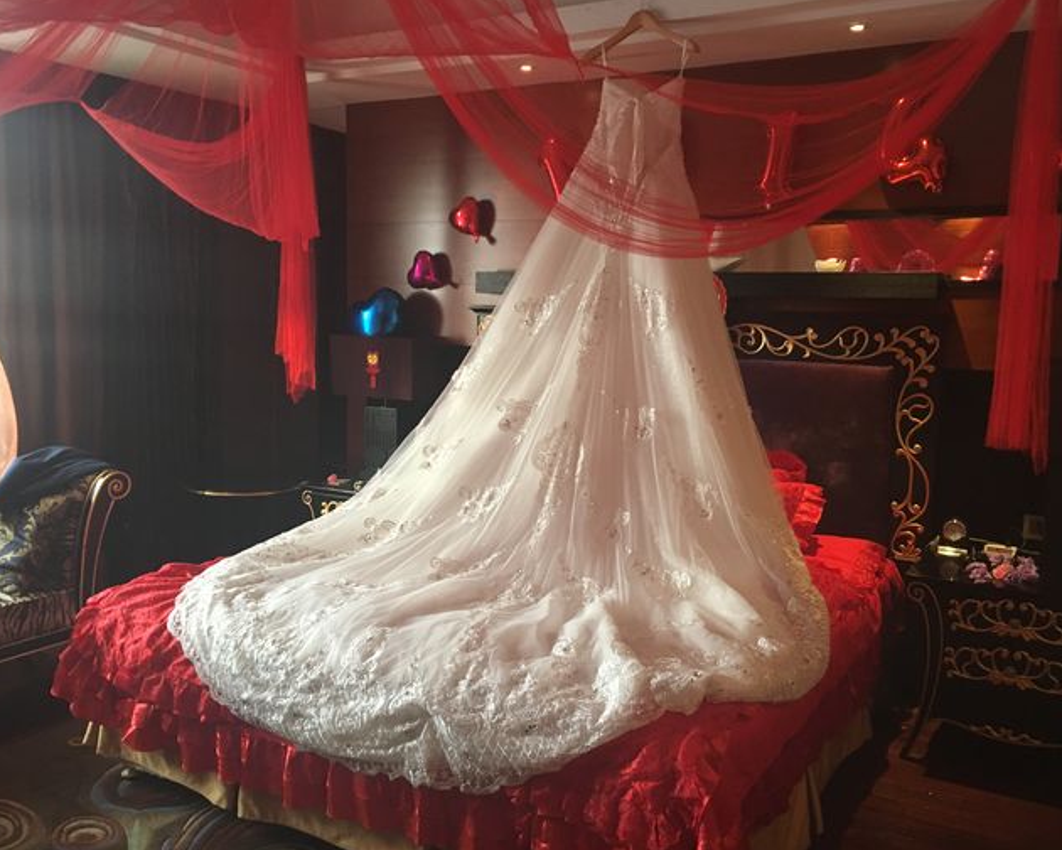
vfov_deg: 47.1
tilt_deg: -6.9
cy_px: 427
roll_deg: -1.6
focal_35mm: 31
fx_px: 974
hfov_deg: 57.1
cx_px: 566
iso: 200
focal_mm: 4.15
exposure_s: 1/33
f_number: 2.2
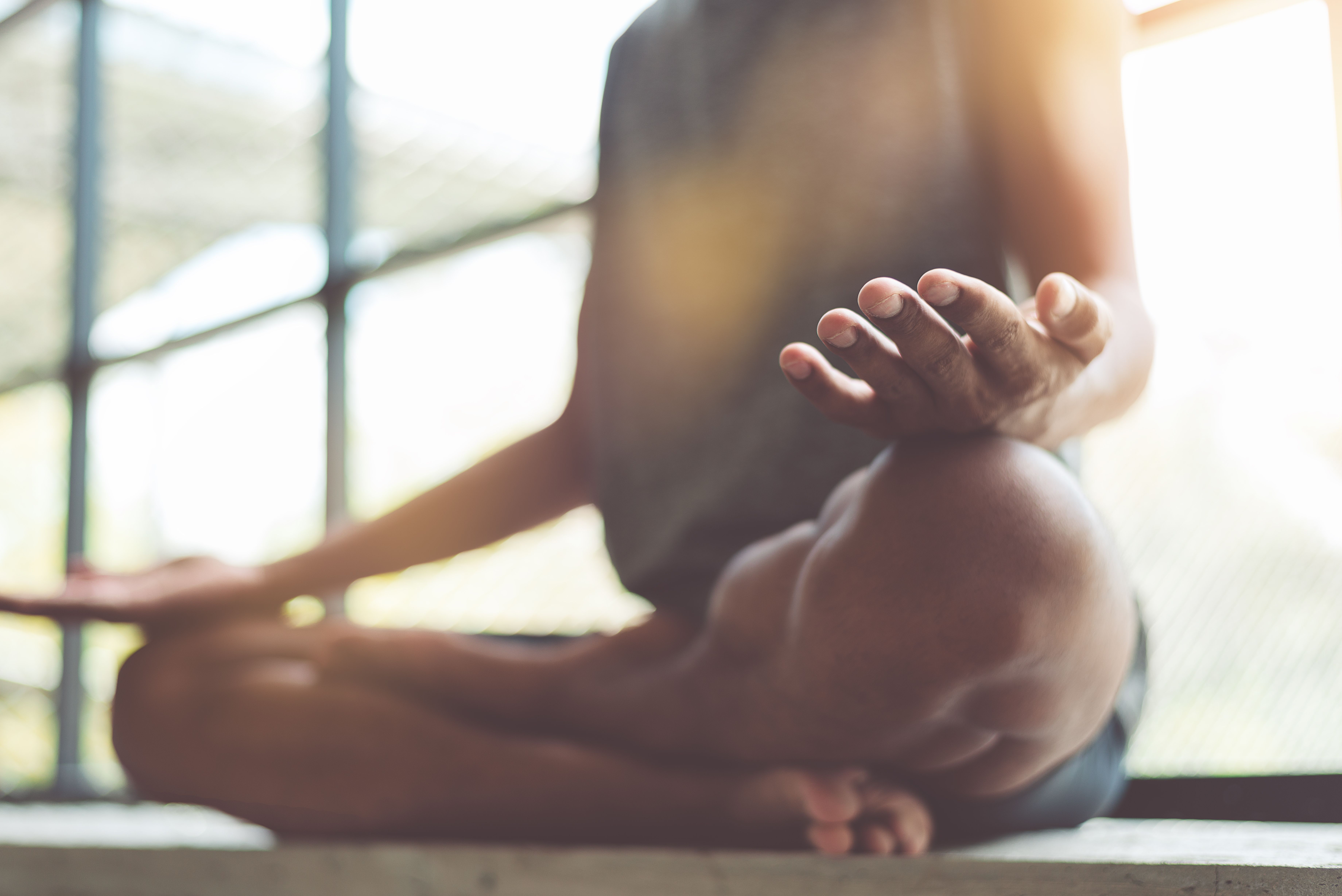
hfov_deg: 39.6
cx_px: 671
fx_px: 1864
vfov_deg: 27.0
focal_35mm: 50
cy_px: 448
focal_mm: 50
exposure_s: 1/200
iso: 100
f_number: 2.5
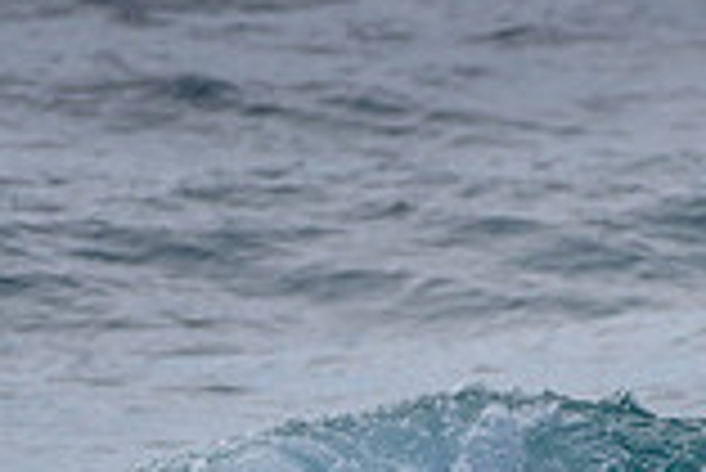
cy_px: 746
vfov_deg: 0.6
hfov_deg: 0.9
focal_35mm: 2264
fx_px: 44440
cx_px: 852
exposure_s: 1/2000
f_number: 5.6
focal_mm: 500
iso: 125
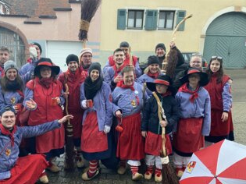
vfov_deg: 42.8
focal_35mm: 33
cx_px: 95
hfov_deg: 54.9
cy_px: 104
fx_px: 234
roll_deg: -2.2
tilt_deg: -14.1
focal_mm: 4.25
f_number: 1.8
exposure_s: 1/61
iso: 125
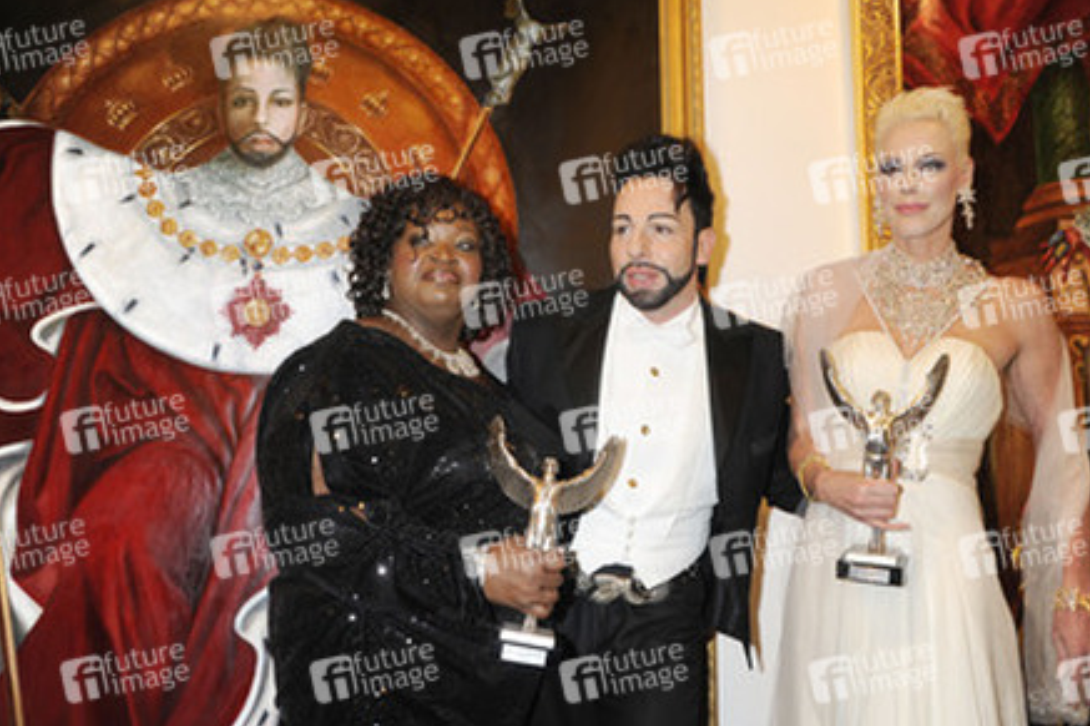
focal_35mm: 32
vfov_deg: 41.1
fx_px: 968
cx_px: 557
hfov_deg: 58.7
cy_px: 362
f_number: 5.6
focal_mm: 31
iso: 1000
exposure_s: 1/50
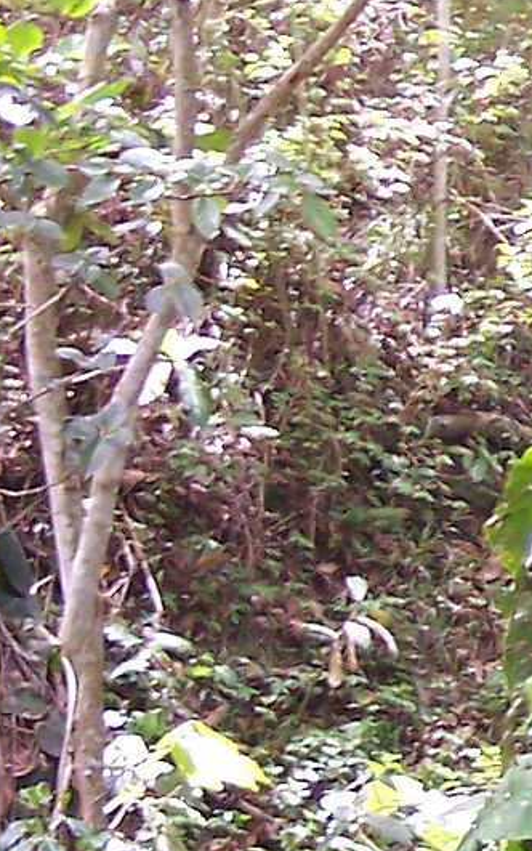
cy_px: 98
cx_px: 1320
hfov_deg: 6.8
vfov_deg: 11.4
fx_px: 4221
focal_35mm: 182
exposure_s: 1/90
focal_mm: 8
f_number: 2.8
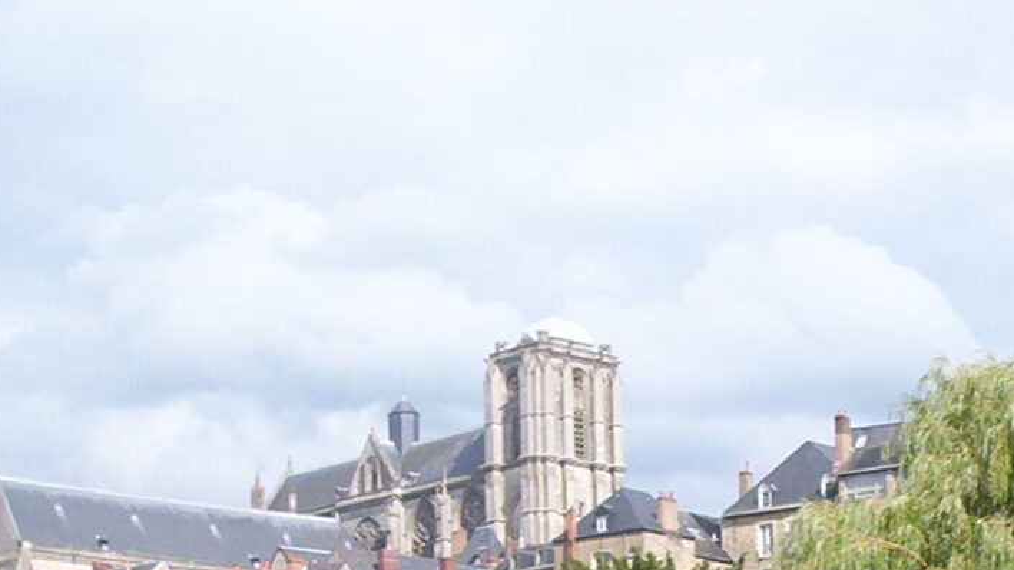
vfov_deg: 13.0
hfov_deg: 23.5
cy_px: 728
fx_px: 2419
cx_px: 723
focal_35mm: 90
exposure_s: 1/684
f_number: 4.5
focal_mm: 4.99
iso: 100
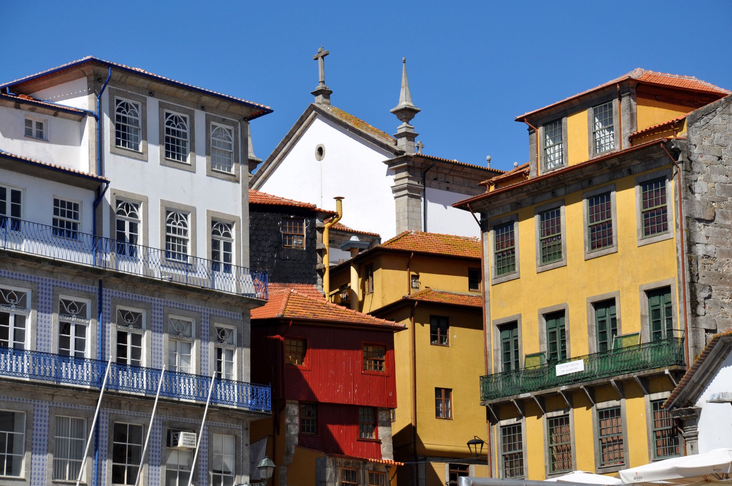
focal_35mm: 105
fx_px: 2132
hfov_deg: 19.5
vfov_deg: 13.0
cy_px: 243
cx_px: 366
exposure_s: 1/800
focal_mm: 70
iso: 200
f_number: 7.1
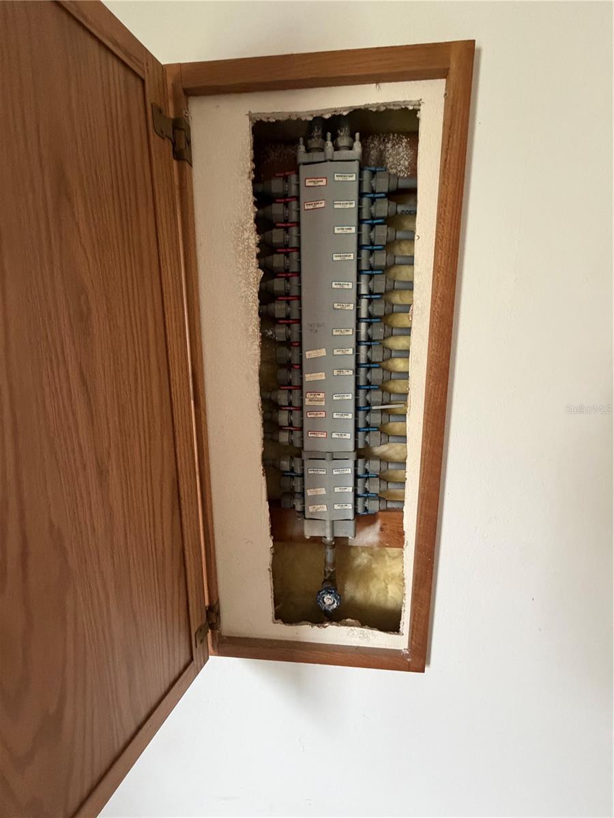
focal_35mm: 14
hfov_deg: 85.7
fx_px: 331
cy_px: 409
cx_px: 307
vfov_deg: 102.1
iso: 640
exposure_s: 1/60
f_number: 2.2
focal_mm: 2.22
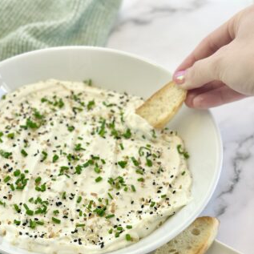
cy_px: 200
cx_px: 127
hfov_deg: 25.7
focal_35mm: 67
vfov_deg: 25.3
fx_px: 556
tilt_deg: -54.4
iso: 80
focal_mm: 6.86
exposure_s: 1/205
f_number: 1.78
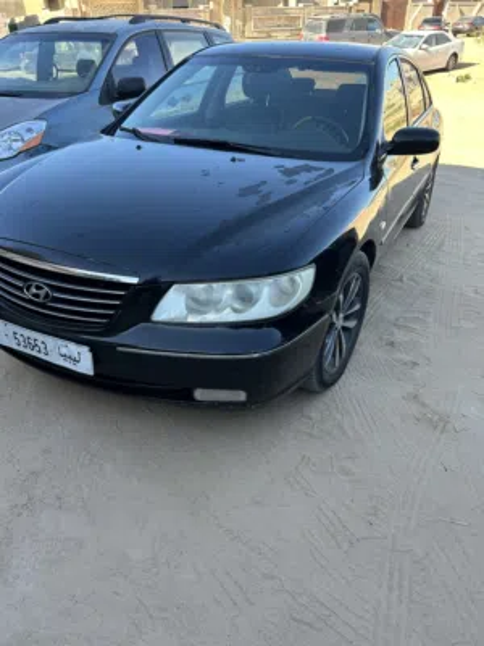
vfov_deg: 67.3
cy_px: 323
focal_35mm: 26
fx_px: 485
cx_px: 242
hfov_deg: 53.1
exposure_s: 1/468
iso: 50
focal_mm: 5.7
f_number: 1.5
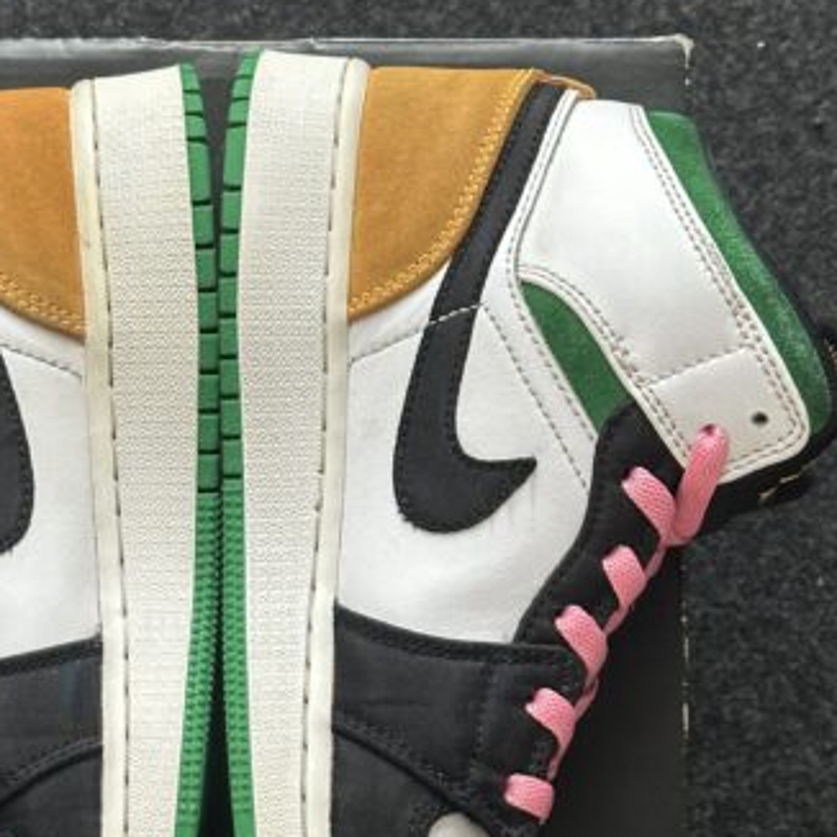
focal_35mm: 104
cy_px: 579
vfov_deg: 16.7
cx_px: 254
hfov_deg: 16.7
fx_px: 2845
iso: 320
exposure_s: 1/33
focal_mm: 6.86
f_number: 1.78
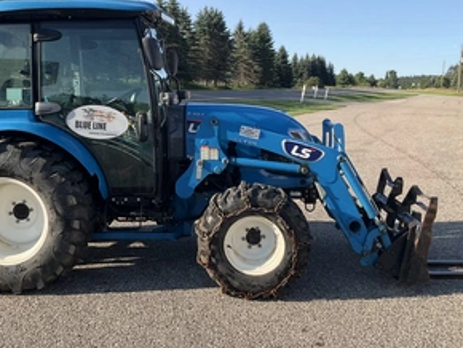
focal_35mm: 40
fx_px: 535
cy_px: 132
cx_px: 198
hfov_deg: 46.6
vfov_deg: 35.8
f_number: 1.8
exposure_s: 1/978
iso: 25
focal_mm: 3
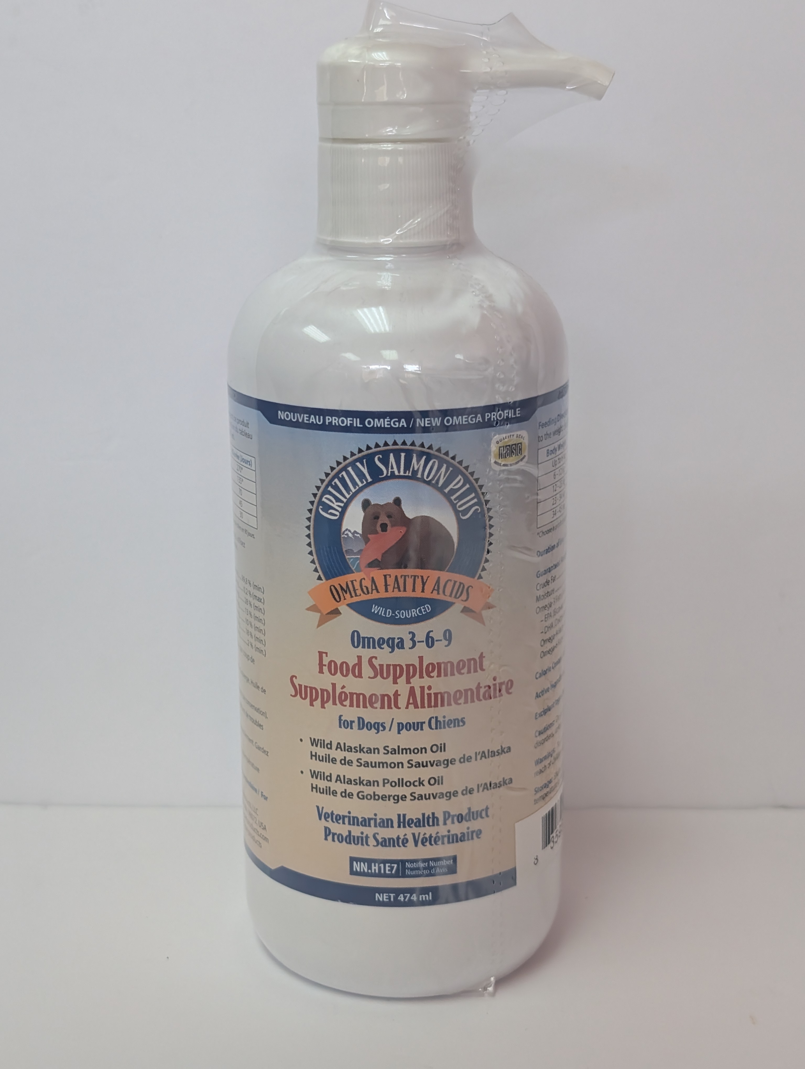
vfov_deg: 38.9
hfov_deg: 29.7
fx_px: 1516
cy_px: 534
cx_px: 402
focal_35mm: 49
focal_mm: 6.9
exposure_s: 1/120
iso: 186
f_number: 1.68
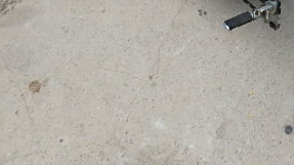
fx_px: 397
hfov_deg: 35.8
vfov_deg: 20.4
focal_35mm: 51
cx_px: 307
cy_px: -75
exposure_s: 1/60
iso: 200
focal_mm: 3.7
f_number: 3.5
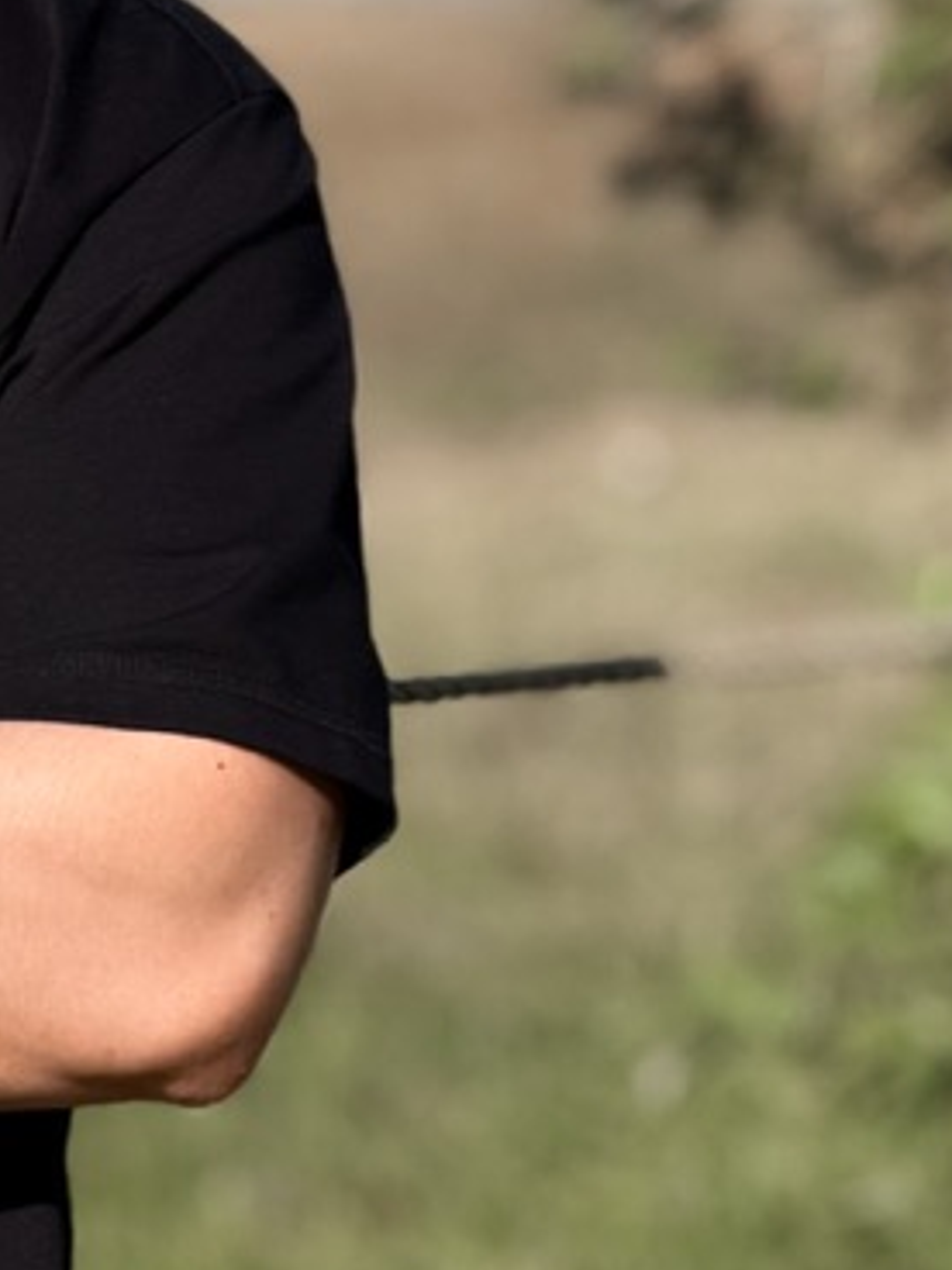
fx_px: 12761
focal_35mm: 348
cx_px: -445
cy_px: -69
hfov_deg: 4.3
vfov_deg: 5.7
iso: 40
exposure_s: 1/640
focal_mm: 16.89
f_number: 2.8
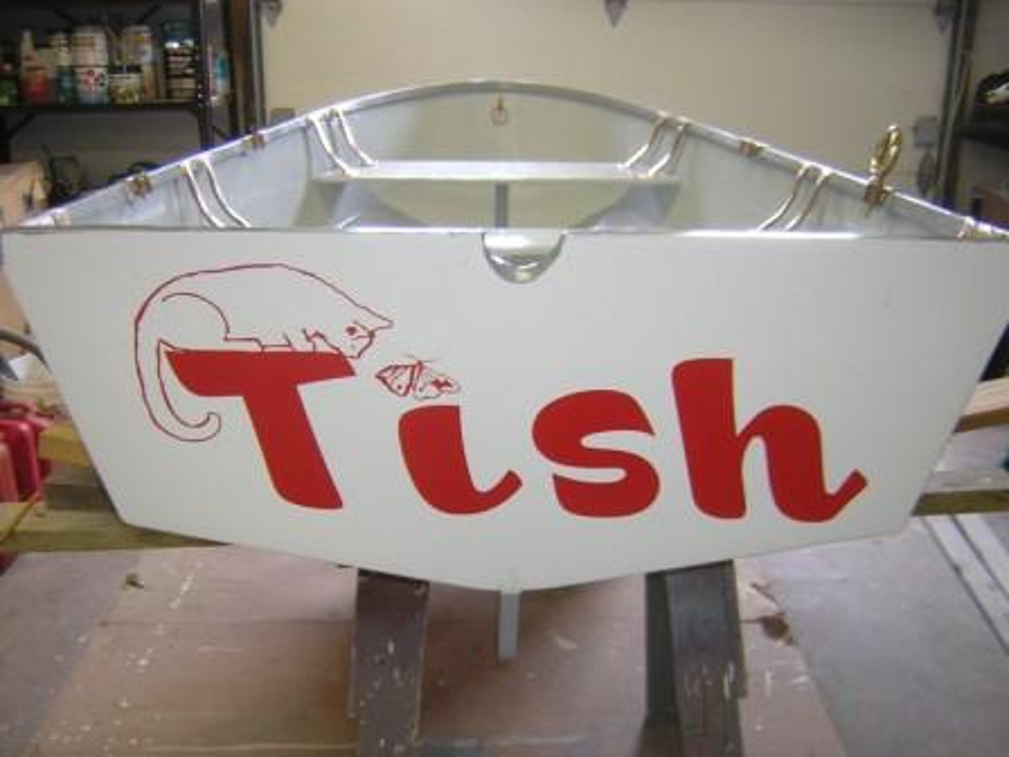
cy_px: 378
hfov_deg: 51.4
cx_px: 504
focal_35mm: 36
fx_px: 1049
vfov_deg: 39.7
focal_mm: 4.7
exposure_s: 1/24
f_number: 2.6
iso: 297
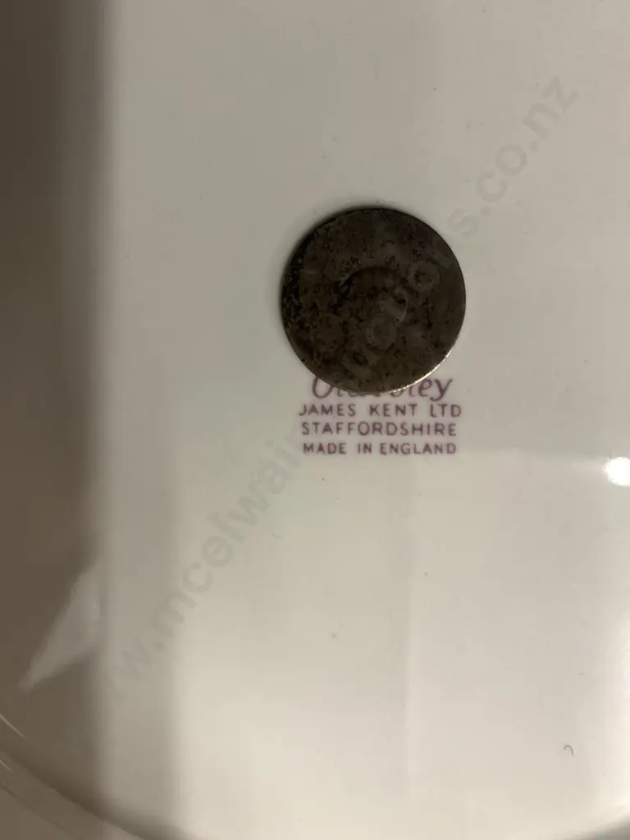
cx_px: 315
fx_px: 631
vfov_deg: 67.3
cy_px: 420
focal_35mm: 26
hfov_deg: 53.1
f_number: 1.8
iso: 125
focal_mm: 4.25
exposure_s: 1/50
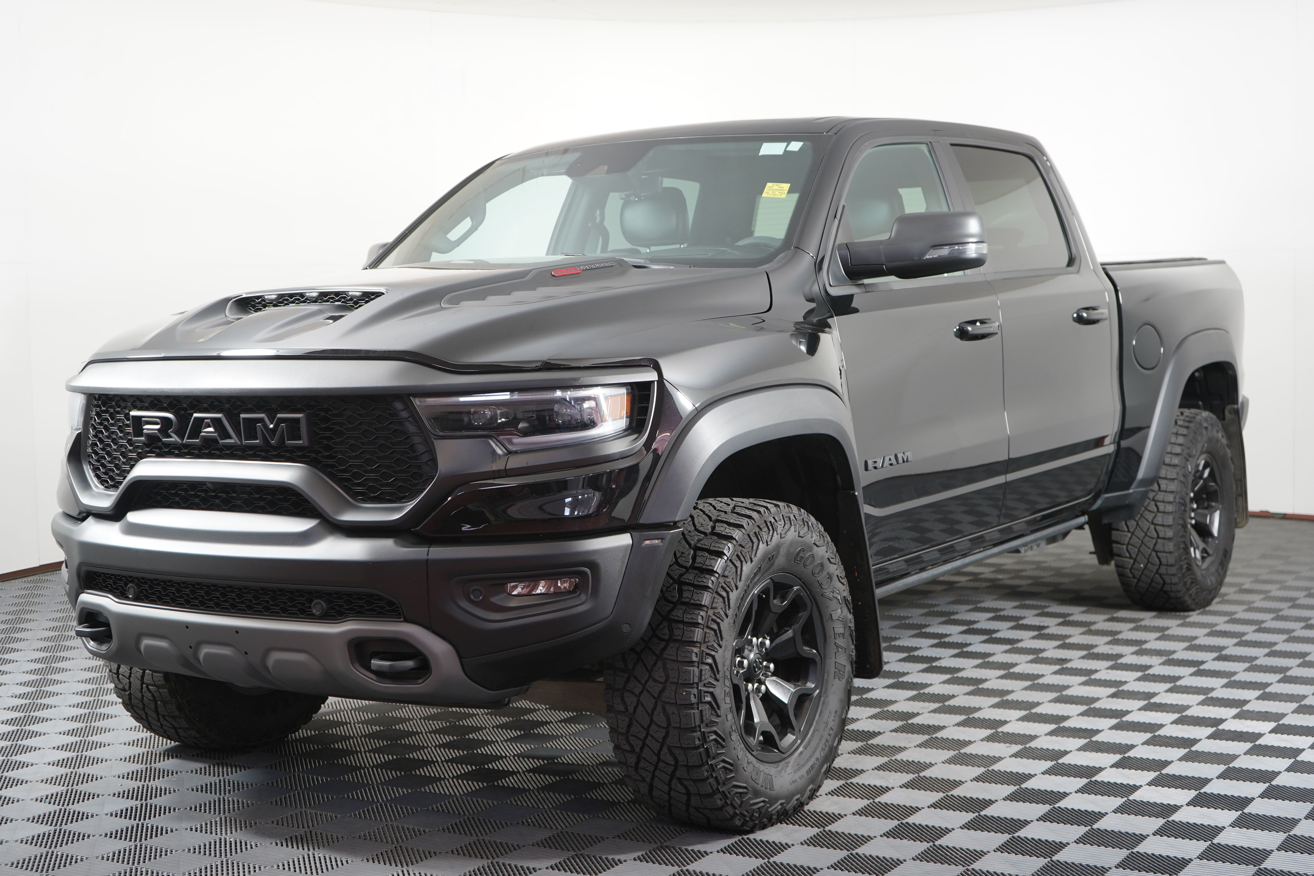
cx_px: 657
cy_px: 438
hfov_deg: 41.1
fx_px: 1752
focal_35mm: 48
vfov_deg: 28.1
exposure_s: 1/60
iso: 500
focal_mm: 48
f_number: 4.5
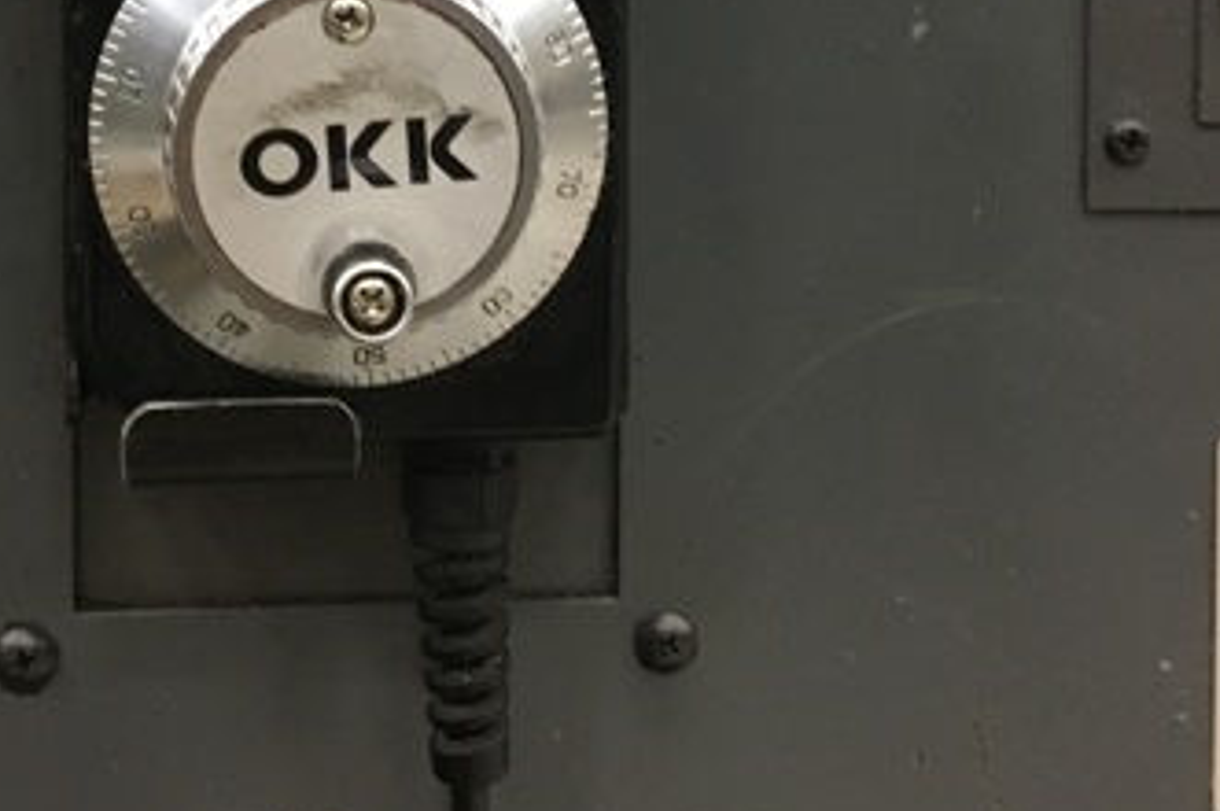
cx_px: 428
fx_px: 2471
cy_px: -111
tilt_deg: -2.3
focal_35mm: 73
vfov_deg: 17.9
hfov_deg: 27.6
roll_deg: +1.6
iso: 160
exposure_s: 1/30
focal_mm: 4.15
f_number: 2.2
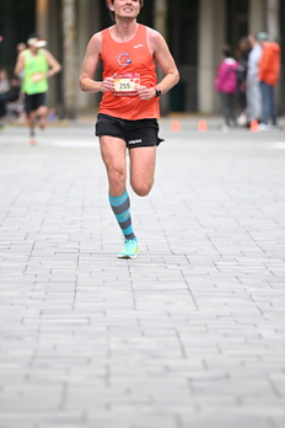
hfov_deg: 4.3
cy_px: 180
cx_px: 137
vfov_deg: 6.5
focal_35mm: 316
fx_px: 3752
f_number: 2.8
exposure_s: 1/1250
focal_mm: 200
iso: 1600
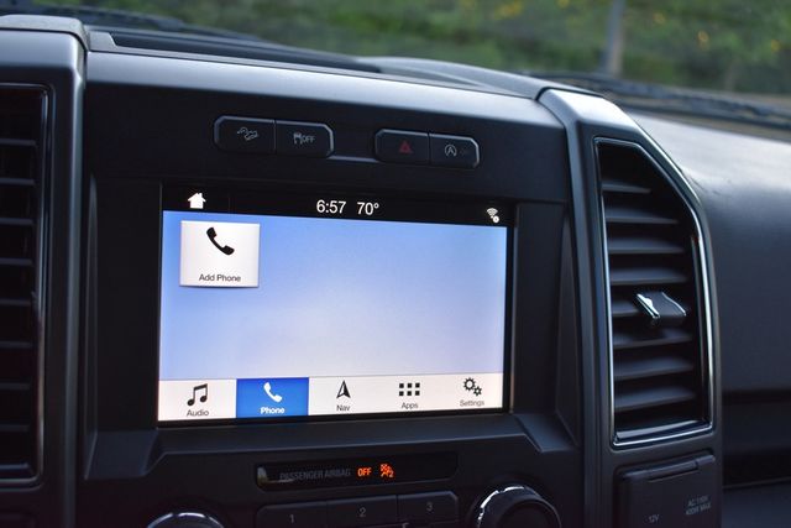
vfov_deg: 34.2
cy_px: 264
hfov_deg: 49.5
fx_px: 857
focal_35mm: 39
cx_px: 396
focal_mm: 26
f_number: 4
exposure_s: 1/250
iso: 800
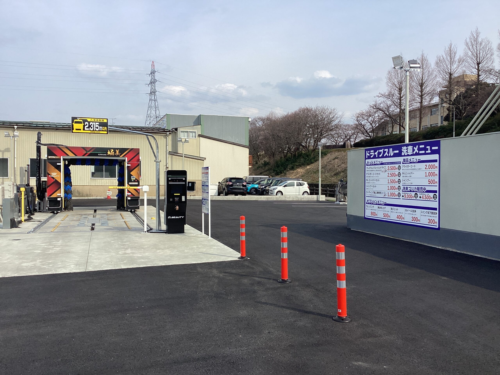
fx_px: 448
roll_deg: +0.3
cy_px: 188
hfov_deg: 58.4
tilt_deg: -0.4
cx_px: 250
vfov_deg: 45.4
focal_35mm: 31
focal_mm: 3.3
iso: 25
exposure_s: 1/1274
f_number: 2.4
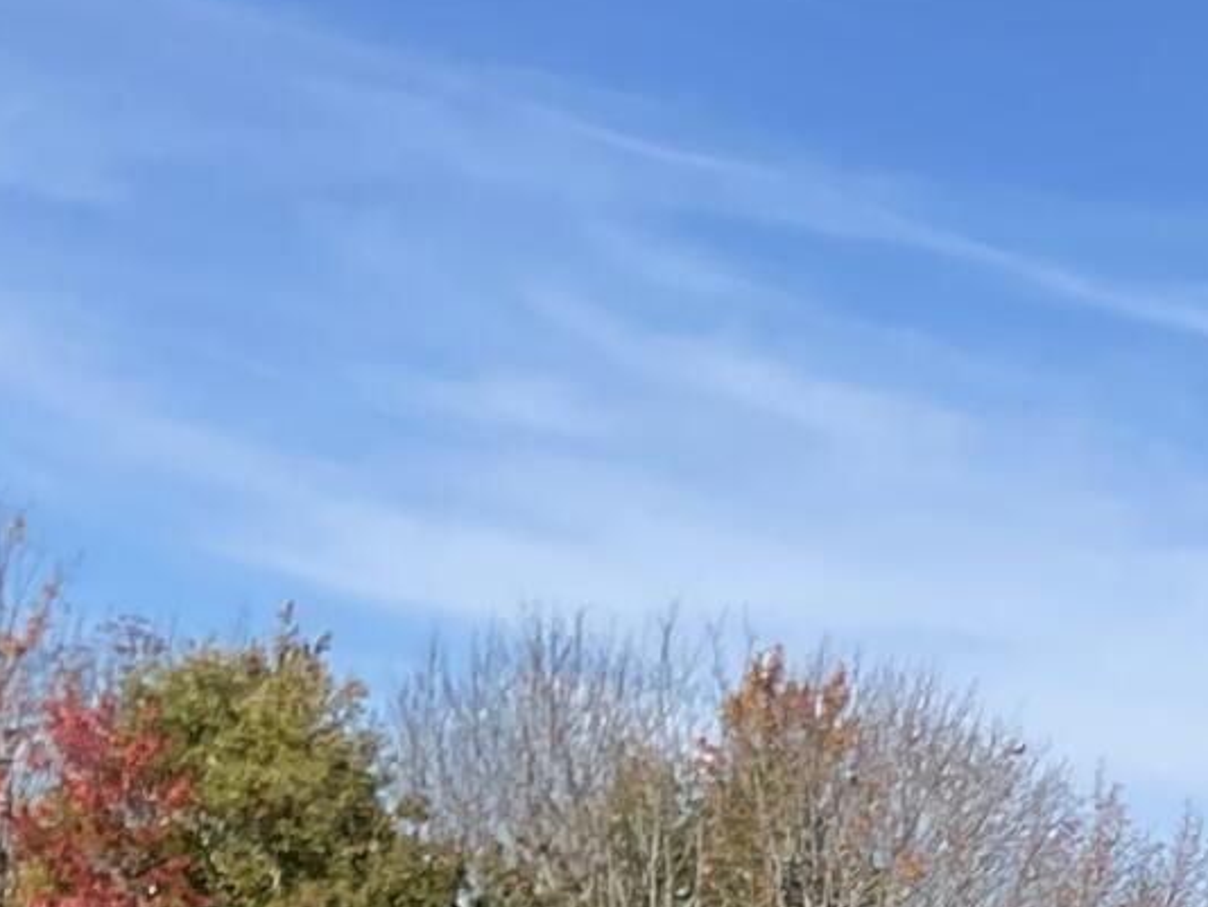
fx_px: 5097
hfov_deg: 11.3
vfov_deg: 9.3
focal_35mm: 146
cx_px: 2877
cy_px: 2058
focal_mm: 4.2
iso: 32
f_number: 1.6
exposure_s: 1/3125
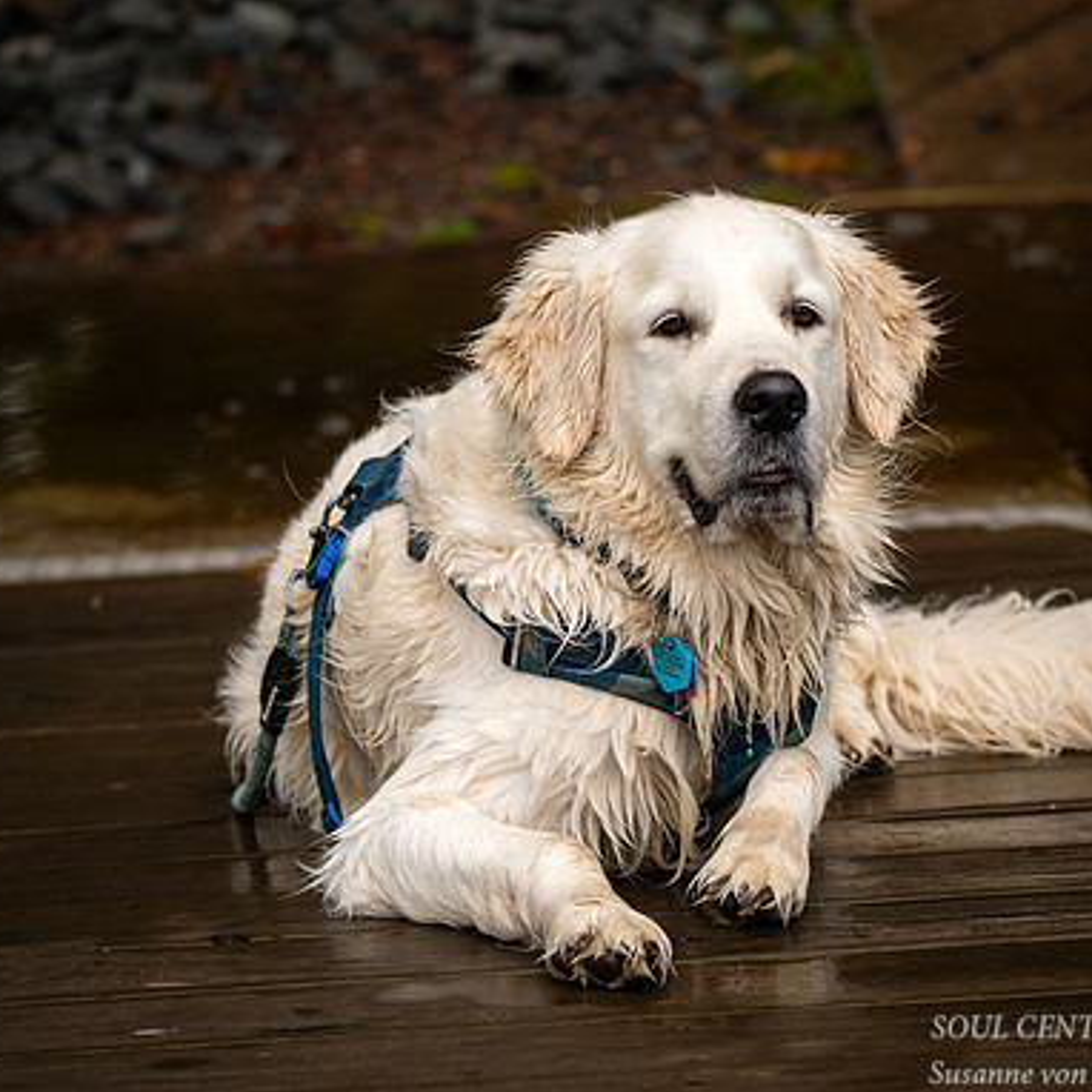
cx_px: 587
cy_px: 508
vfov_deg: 10.7
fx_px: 5853
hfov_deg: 10.7
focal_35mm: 164
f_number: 5
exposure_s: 1/400
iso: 800
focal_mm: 118
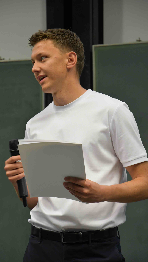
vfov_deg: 17.0
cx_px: 68
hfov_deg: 9.6
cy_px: 131
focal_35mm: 126
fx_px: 879
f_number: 4.5
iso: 1600
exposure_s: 1/80
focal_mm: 80
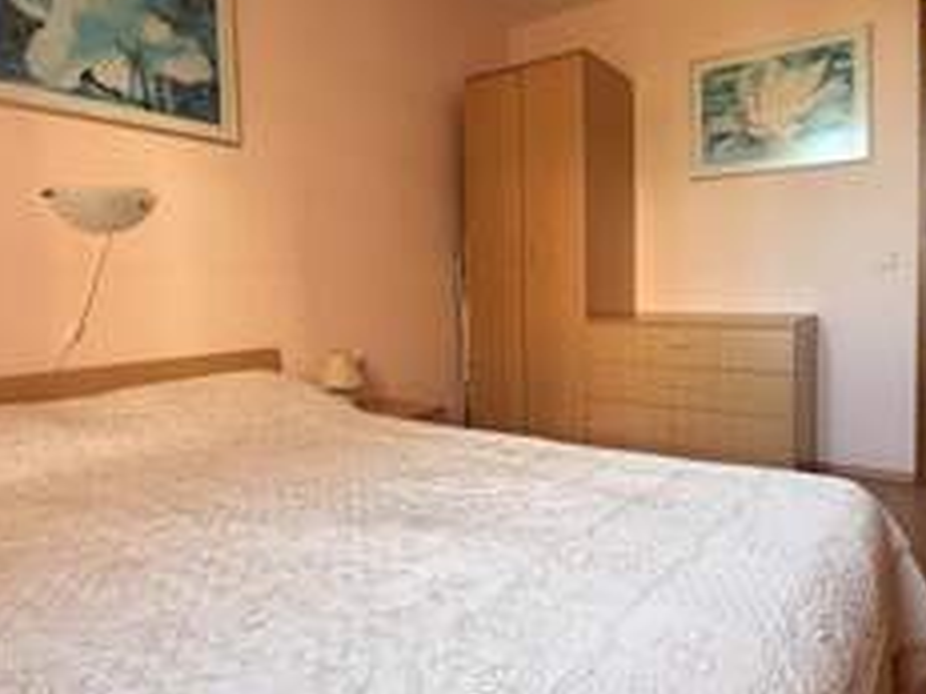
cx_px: 521
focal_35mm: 23
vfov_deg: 58.7
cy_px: 311
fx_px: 615
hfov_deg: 73.6
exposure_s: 1/121
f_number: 2.2
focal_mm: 2.22
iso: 320
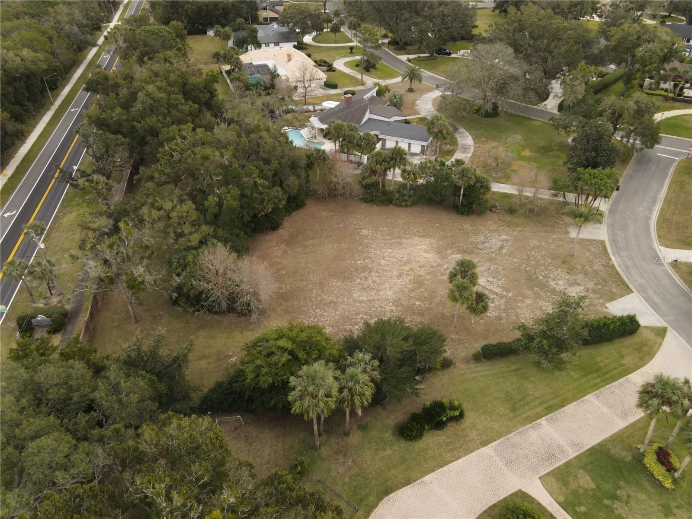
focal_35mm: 24
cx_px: 346
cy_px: 260
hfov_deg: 71.6
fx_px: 480
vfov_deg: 56.8
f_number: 2.8
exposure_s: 1/320
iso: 400
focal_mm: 4.5
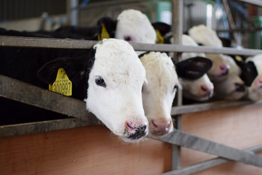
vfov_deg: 25.8
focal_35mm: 52
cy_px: 88
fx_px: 382
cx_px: 131
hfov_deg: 37.9
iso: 100
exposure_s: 1/80
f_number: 1.8
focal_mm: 35
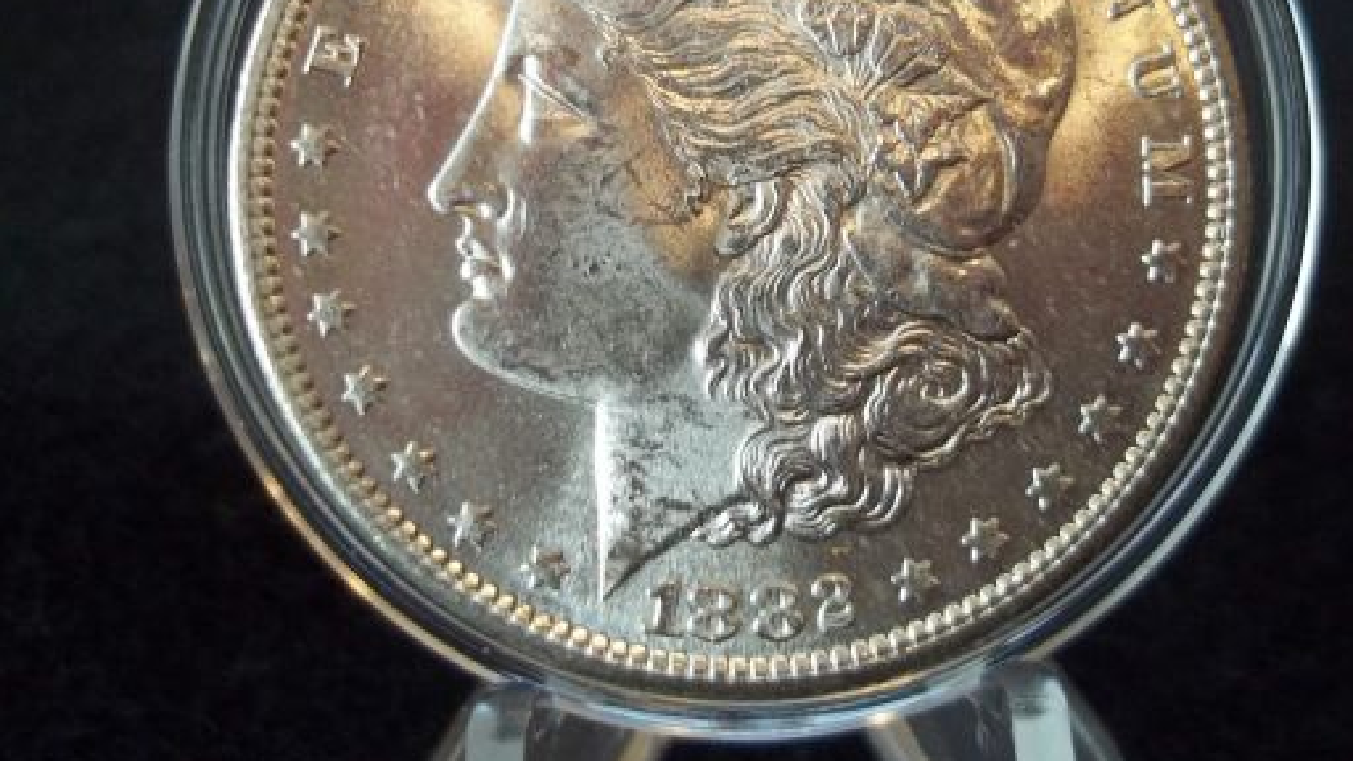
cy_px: 185
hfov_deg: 44.5
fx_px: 1650
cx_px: 761
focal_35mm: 46
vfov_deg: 25.6
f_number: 3.1
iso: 133
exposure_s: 1/30
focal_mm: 6.5
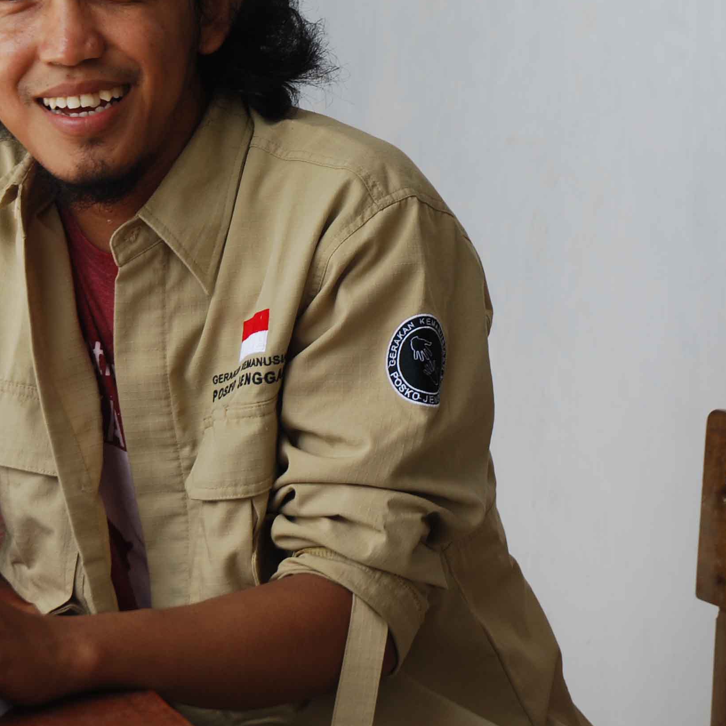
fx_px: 2729
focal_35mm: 115
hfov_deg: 15.1
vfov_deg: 15.1
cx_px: 198
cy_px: 252
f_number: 5.6
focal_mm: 38
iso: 100
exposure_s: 1/125
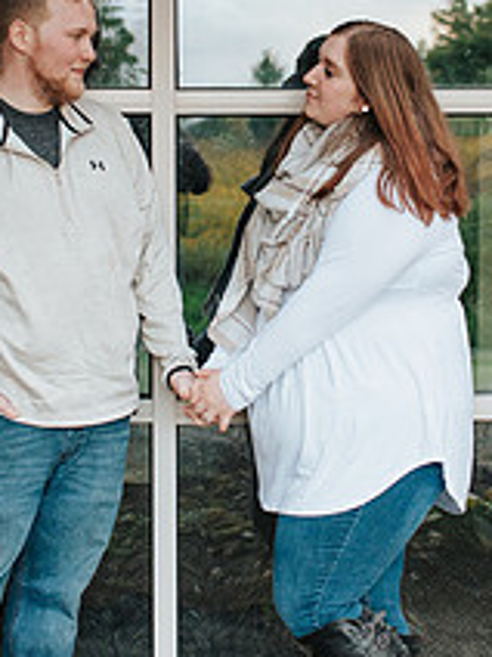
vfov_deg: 19.5
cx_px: 236
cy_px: 165
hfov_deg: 14.8
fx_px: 1895
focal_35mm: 100
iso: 1000
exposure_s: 1/400
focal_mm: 35
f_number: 3.2
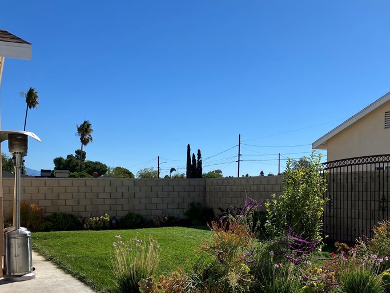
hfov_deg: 44.6
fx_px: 473
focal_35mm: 42
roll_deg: +0.5
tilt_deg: -3.1
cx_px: 231
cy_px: 212
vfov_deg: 33.8
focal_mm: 3.99
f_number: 1.8
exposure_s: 1/3247
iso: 32
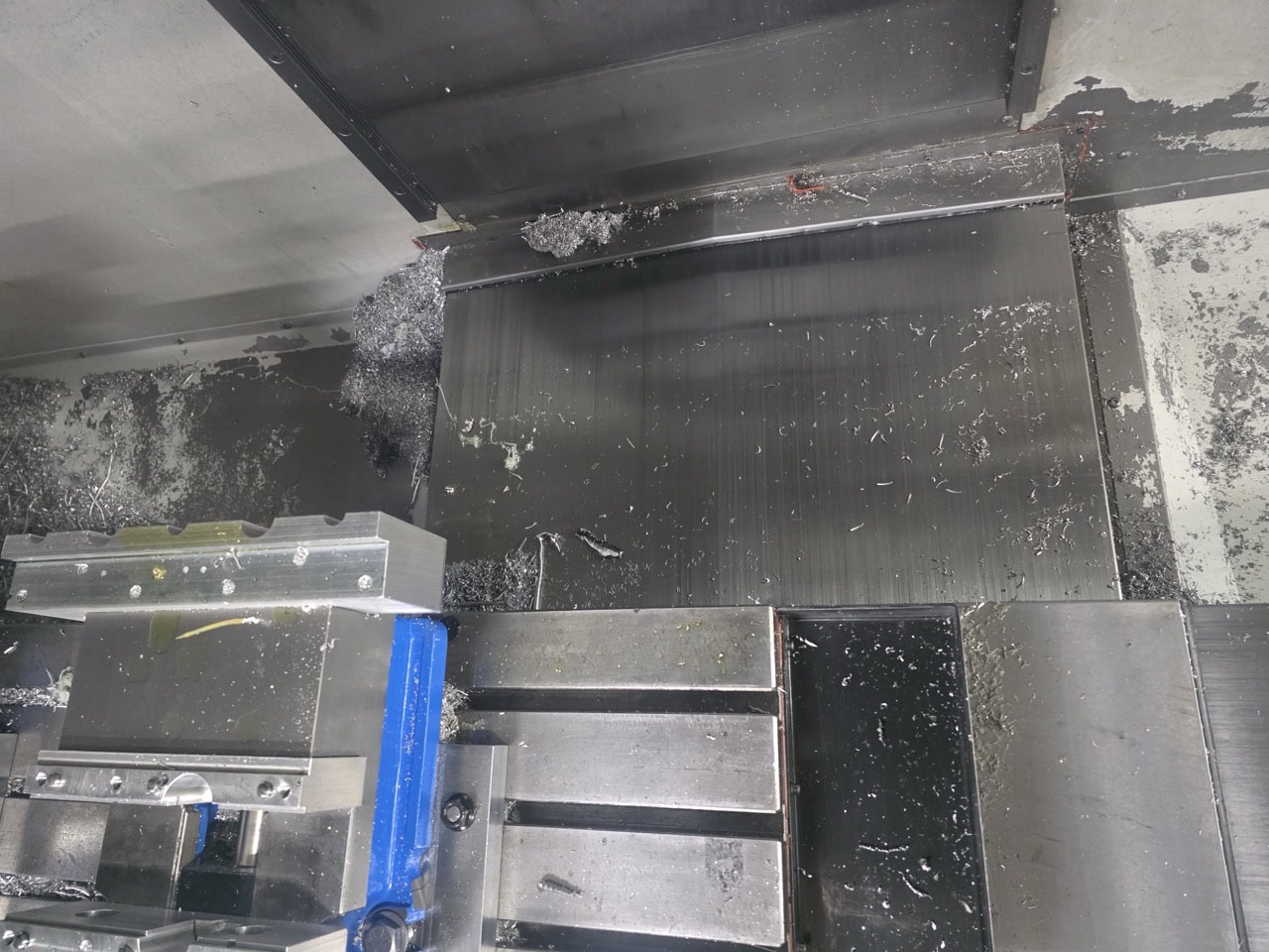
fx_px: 843
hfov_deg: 73.9
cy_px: 476
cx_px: 634
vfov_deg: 58.9
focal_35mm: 23
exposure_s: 1/60
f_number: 1.7
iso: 2000
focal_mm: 6.3
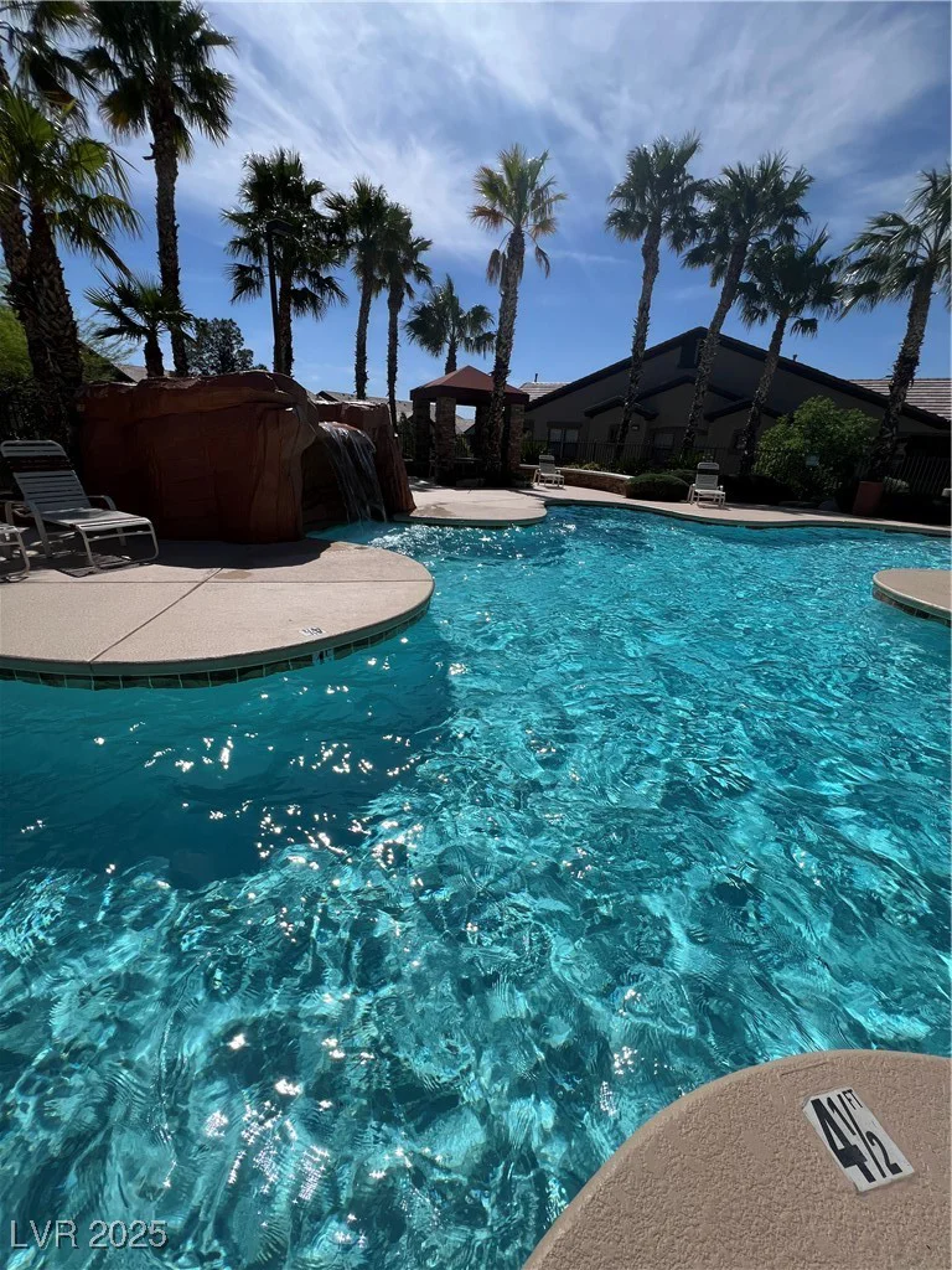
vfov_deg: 106.2
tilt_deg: -21.0
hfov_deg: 89.9
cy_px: 635
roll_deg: -2.4
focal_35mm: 13
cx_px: 476
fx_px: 477
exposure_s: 1/3215
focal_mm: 1.57
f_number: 1.8
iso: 32
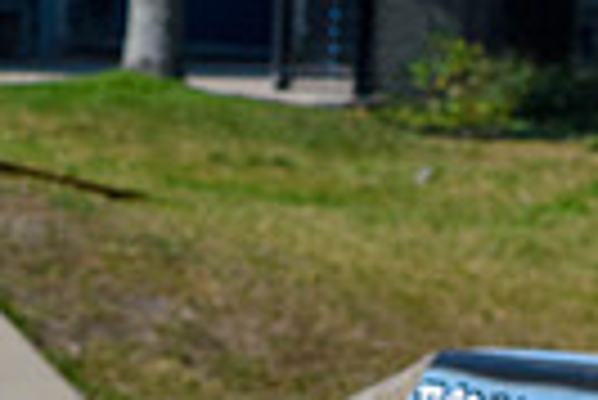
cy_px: 569
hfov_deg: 4.5
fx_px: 7599
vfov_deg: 3.0
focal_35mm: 457
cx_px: -144
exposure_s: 1/1000
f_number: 8
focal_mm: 70
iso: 200
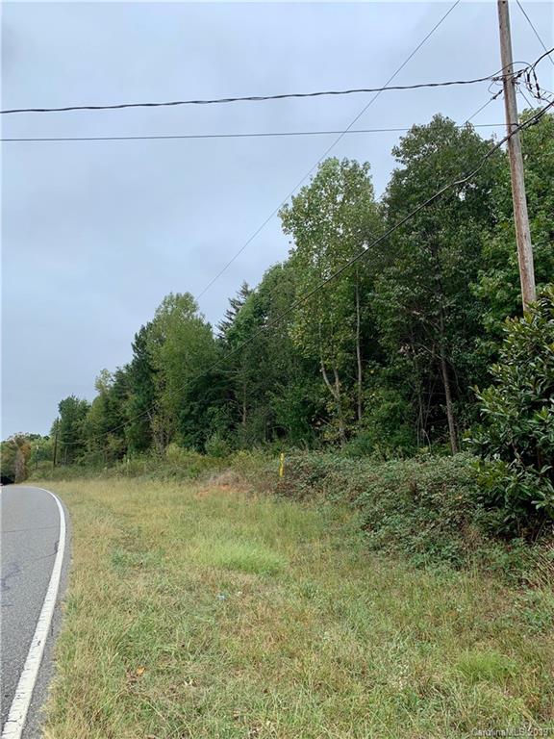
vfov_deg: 67.3
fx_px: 555
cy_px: 370
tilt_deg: +11.5
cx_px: 277
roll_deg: -0.9
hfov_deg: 53.1
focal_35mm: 26
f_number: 1.8
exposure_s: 1/433
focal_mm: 4.25
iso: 25
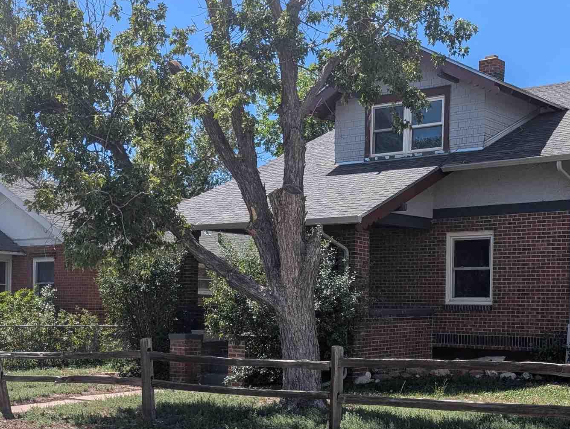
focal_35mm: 55
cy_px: 304
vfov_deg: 26.4
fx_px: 907
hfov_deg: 34.3
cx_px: 414
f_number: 1.68
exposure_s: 1/814
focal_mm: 6.9
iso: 22
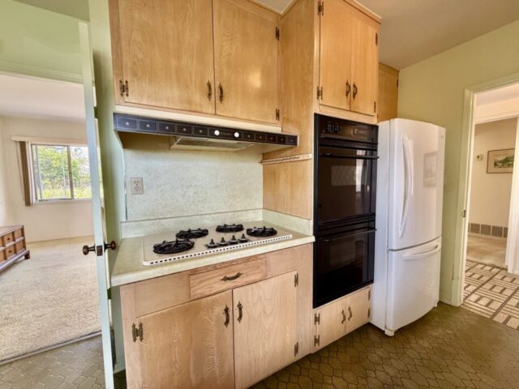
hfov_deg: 102.1
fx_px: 210
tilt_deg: -3.7
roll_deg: +0.6
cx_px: 260
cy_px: 194
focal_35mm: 14
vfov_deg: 85.7
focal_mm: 2.22
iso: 250
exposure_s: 1/120
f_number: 2.2
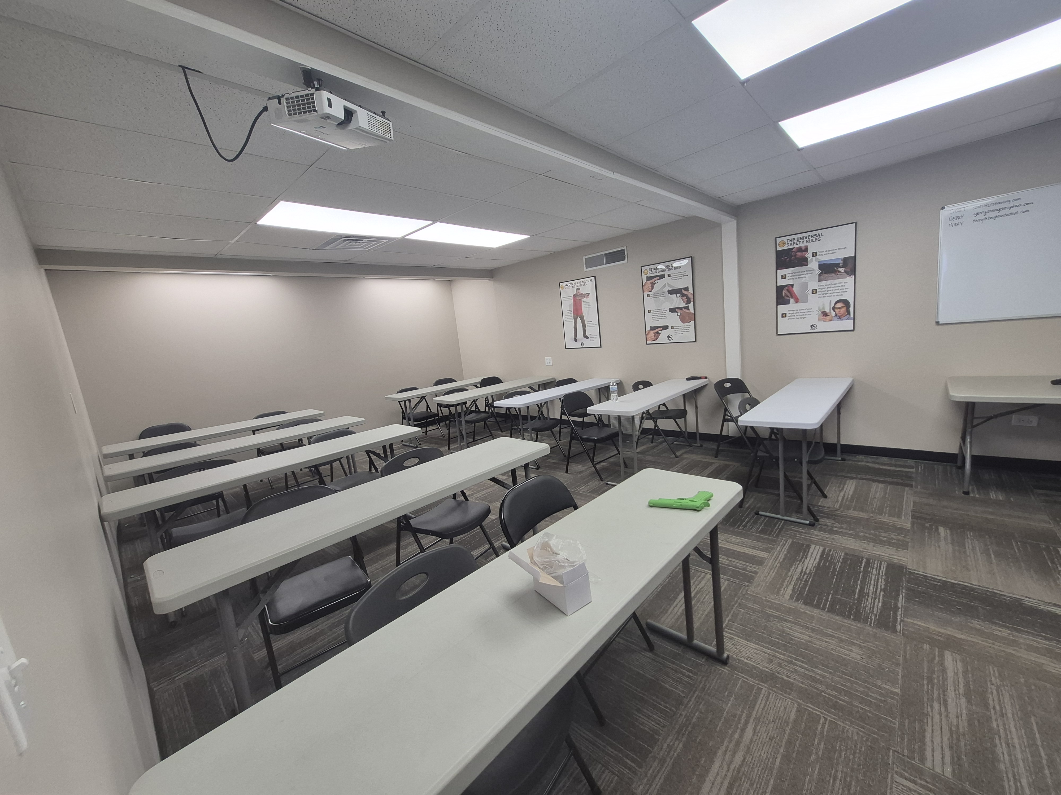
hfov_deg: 106.2
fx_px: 398
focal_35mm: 13
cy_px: 398
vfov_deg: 89.9
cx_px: 530
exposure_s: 1/60
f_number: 2.2
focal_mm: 1.74
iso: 80
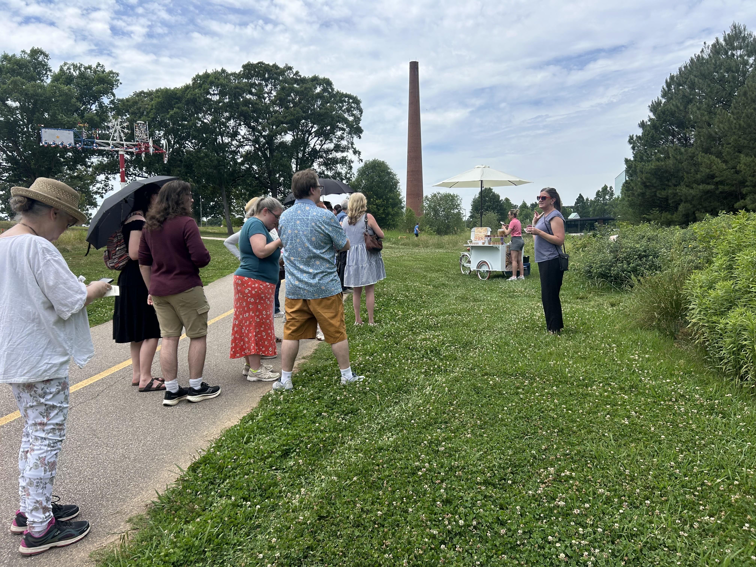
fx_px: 568
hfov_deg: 67.3
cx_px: 378
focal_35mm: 26
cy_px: 284
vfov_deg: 53.1
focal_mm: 5.7
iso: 50
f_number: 1.5
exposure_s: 1/3968
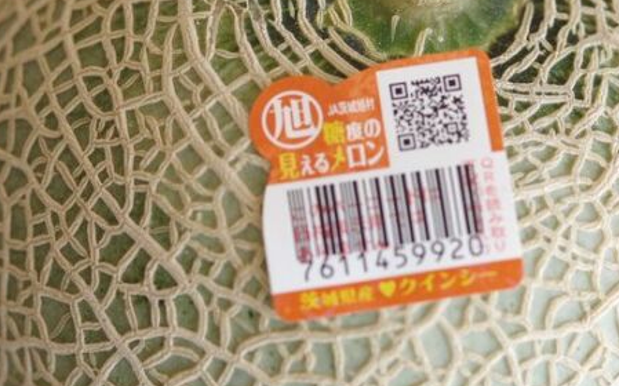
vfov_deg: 12.0
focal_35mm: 109
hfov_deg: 19.1
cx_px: 380
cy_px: 190
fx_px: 1838
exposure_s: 1/100
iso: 100
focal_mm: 50
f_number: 3.5
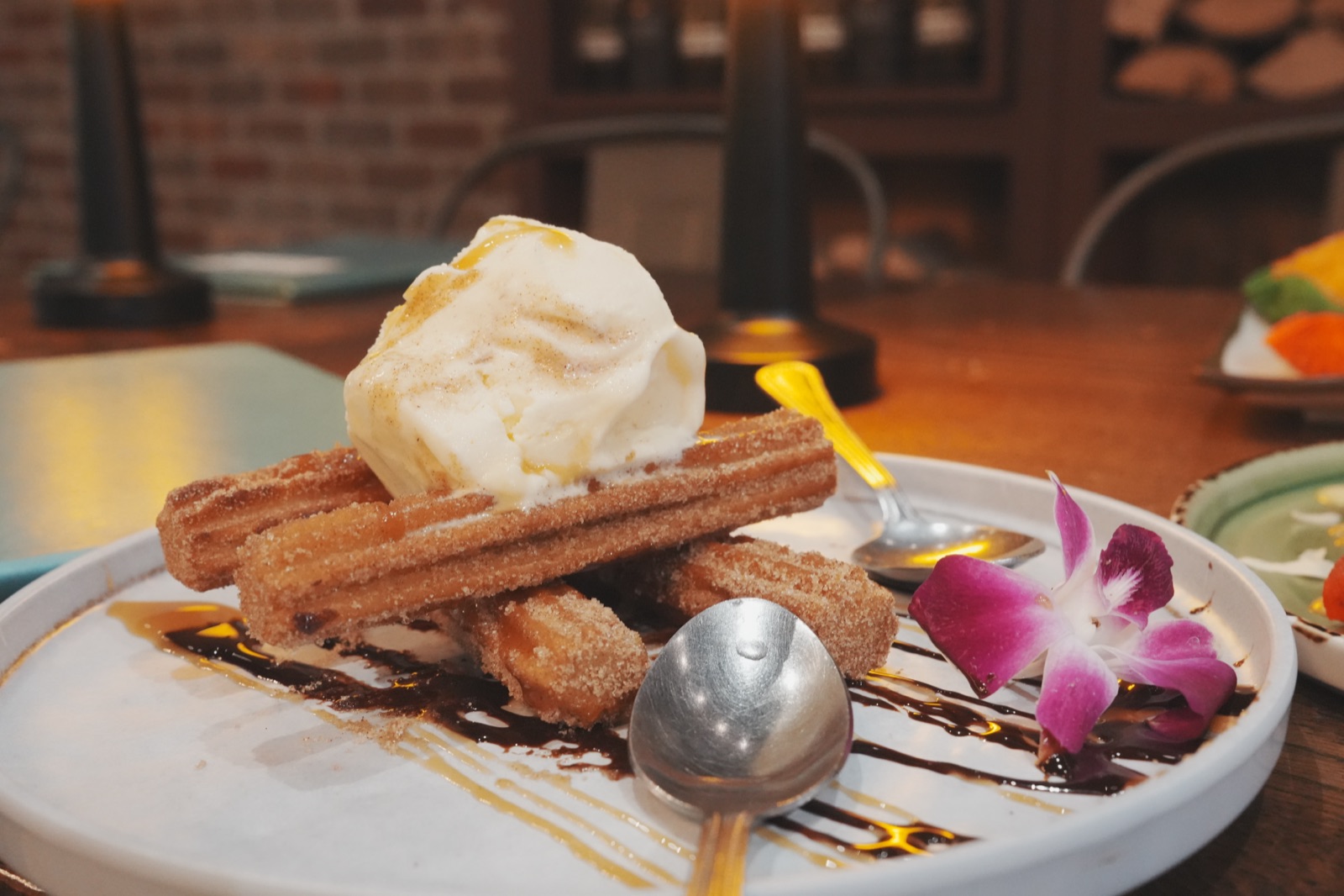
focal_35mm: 43
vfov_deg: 31.2
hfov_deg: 45.4
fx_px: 1605
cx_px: 672
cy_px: 448
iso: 8000
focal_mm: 43
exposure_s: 1/50
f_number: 9
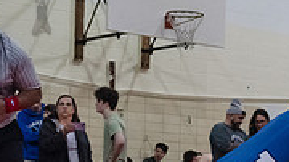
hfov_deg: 16.1
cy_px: 240
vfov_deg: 9.2
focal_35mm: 128
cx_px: 352
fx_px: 980
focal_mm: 38
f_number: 3.2
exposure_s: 1/400
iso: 8000
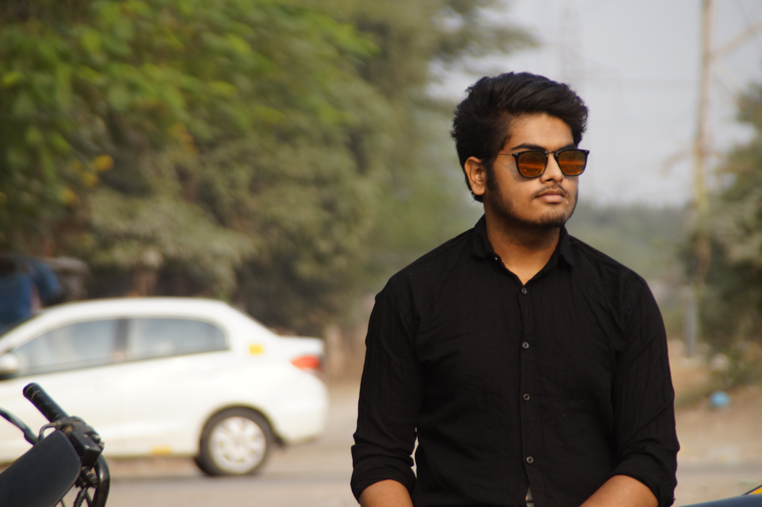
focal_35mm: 300
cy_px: 254
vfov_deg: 4.6
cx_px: 381
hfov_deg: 6.9
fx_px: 6347
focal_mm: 200
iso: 400
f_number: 6.3
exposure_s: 1/640
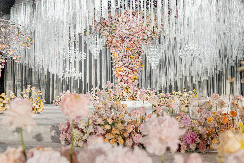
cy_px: 82
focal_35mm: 42
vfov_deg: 31.9
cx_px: 122
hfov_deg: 46.4
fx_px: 285
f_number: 4
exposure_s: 1/200
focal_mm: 28
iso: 500
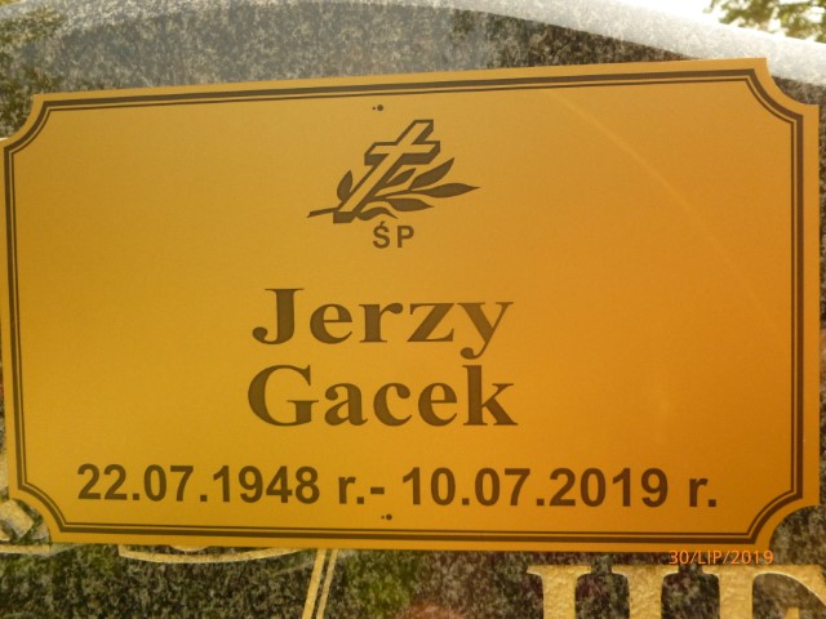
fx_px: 668
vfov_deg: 49.7
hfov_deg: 63.4
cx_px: 413
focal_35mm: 28
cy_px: 310
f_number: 3.3
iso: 200
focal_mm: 5
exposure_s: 1/500
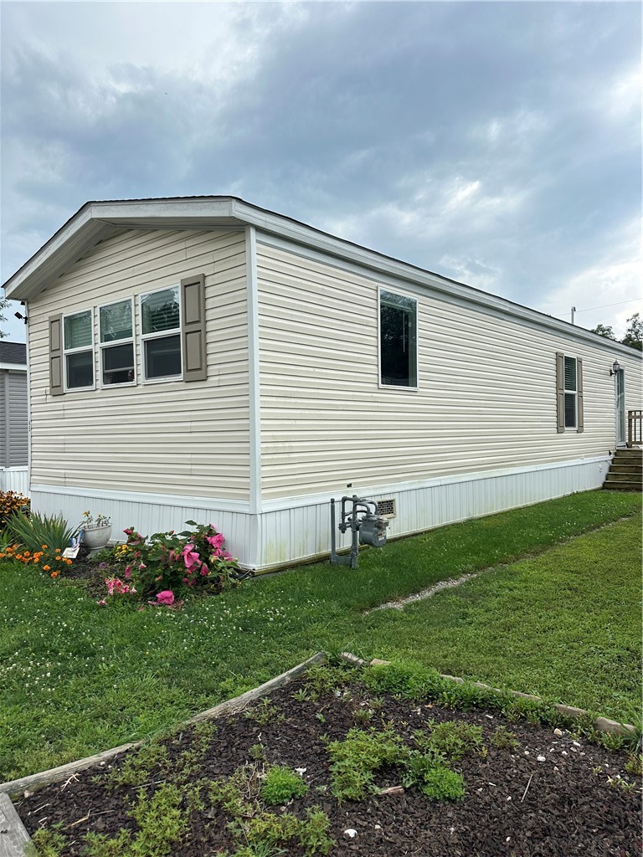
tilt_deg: +0.6
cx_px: 322
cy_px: 428
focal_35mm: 24
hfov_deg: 56.8
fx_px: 594
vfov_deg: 71.6
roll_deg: +2.4
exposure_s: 1/1664
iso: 80
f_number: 1.78
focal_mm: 6.86
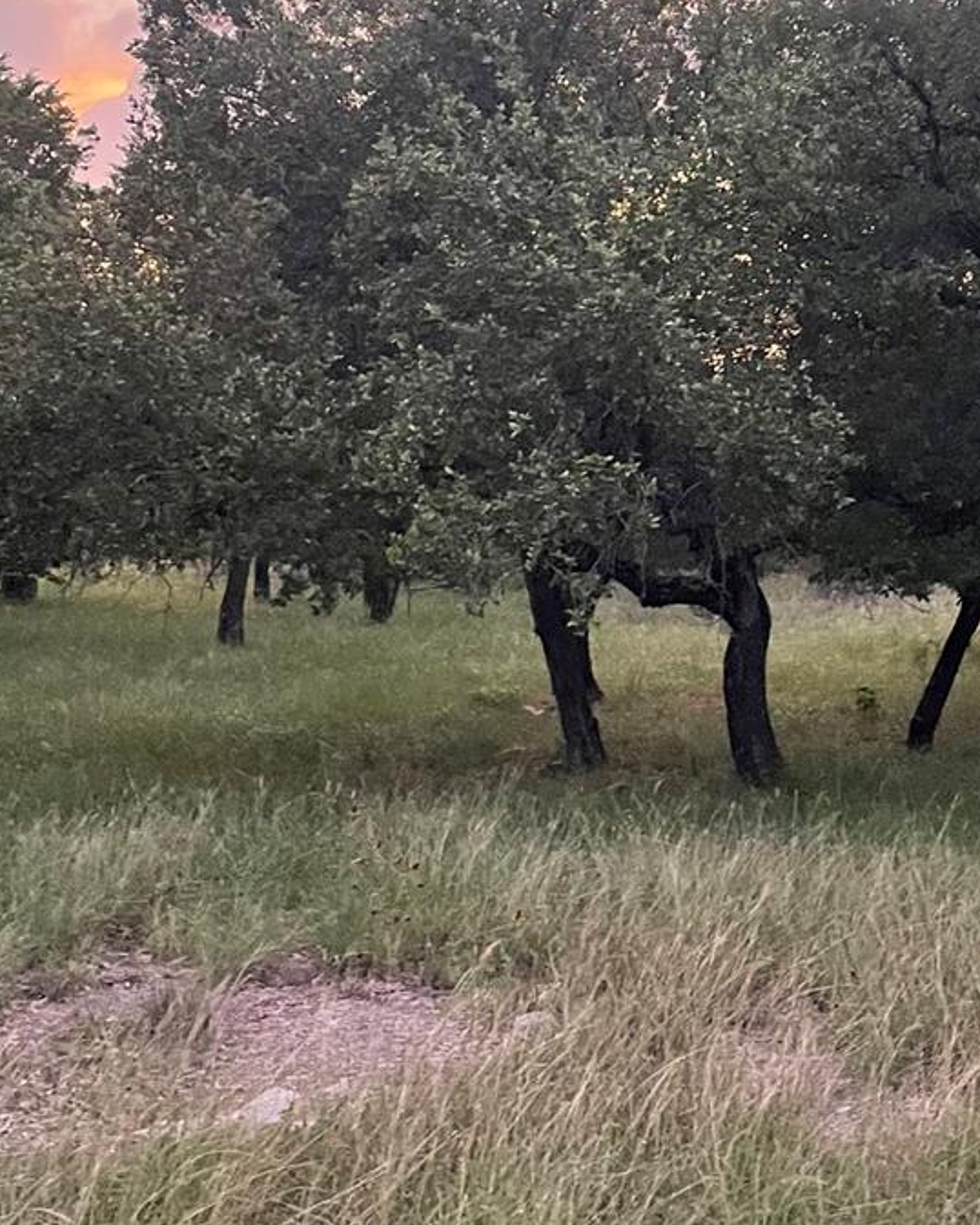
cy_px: 530
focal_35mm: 58
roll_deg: -0.2
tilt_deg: +2.6
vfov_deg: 32.4
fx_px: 2102
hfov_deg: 26.0
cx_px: 687
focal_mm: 4.2
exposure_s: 1/60
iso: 320
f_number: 1.6
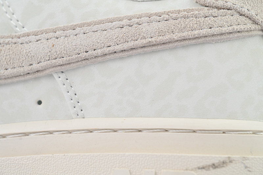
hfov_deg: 17.8
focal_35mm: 115
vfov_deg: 11.9
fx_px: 840
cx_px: 132
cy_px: 88
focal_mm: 115
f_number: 10
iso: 400
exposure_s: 1/100
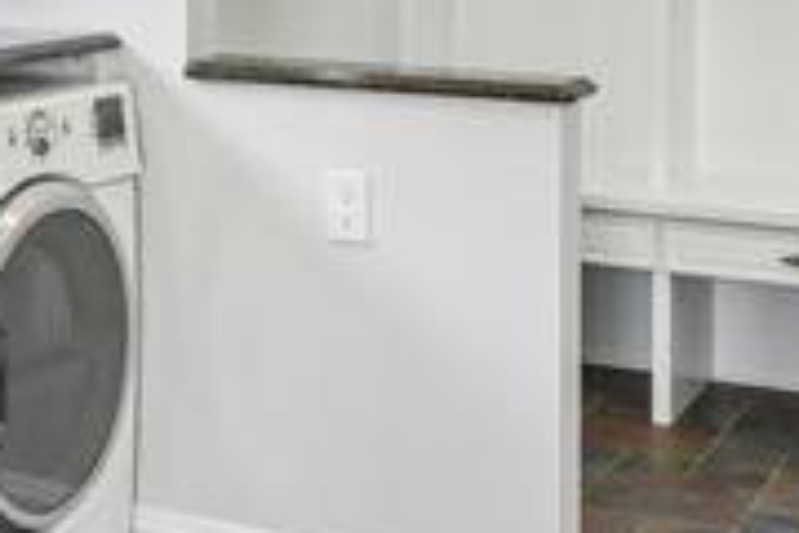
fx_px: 2083
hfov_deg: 20.1
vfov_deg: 14.1
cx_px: -204
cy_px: -133
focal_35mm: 94
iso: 400
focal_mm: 16.5
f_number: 9
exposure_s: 1/30
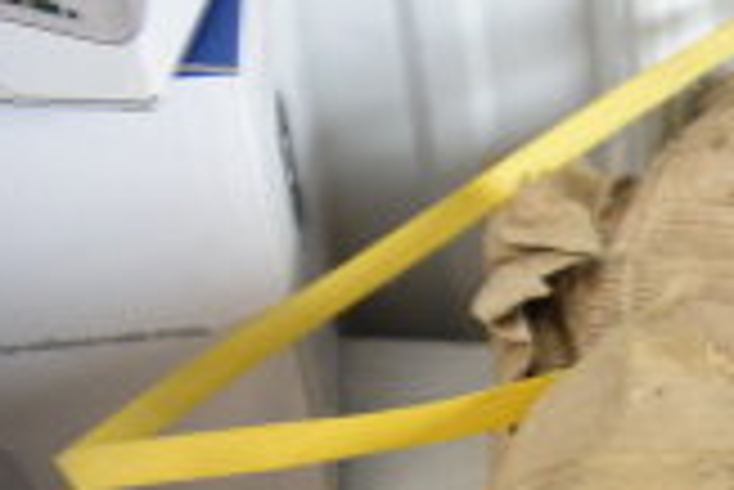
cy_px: 645
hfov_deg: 17.0
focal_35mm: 101
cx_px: 1279
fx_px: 2061
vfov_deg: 13.1
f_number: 3.5
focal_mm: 18
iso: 200
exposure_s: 1/40
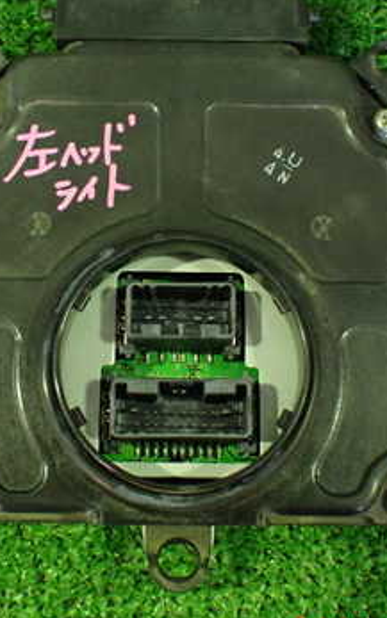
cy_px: 256
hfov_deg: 23.5
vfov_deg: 36.8
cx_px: 164
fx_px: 928
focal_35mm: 55
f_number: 2.3
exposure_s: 1/30
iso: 1000
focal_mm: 5.4
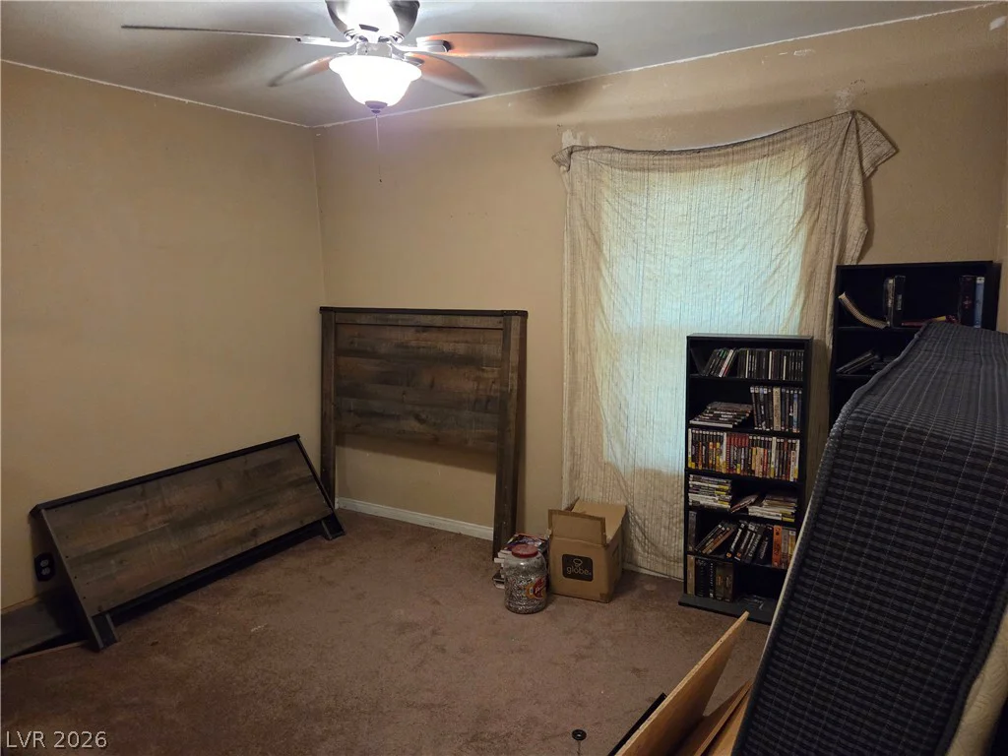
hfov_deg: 73.9
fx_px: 670
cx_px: 504
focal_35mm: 23
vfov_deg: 58.9
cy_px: 378
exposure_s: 1/120
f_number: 1.8
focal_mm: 5.4
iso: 1600
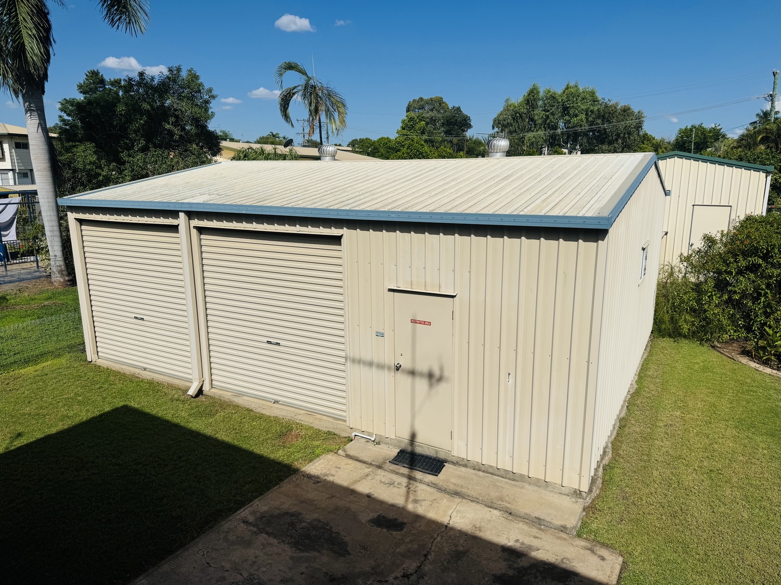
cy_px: 292
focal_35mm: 24
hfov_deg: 71.6
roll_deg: +0.9
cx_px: 390
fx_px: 541
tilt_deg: -12.7
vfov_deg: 56.8
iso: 64
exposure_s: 1/12346
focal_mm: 6.76
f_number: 1.78
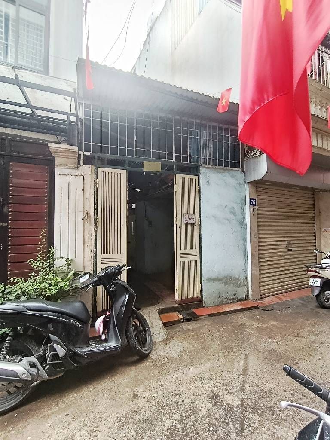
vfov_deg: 94.5
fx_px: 203
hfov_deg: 78.1
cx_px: 165
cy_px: 220
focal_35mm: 16
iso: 68
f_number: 2.2
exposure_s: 1/100
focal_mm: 1.65
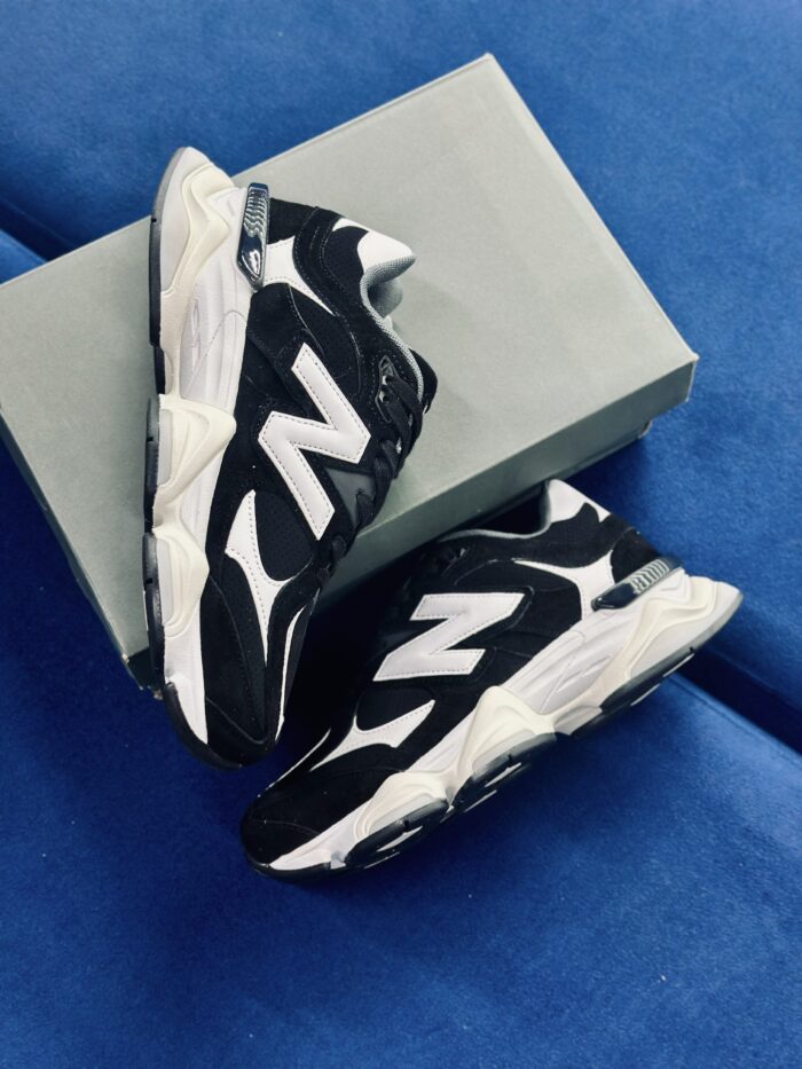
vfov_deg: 39.7
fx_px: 1482
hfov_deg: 30.3
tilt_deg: -71.1
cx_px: 401
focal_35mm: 48
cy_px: 534
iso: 125
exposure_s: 1/100
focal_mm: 6.86
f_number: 1.78
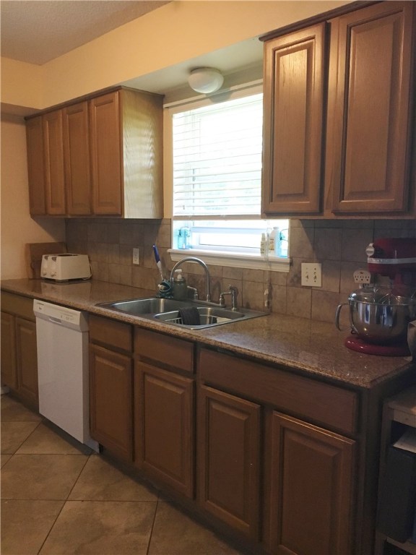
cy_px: 278
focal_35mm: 29
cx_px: 208
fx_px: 465
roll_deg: -0.2
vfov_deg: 61.7
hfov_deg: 48.2
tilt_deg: -5.6
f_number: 2.2
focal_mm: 4.15
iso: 160
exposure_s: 1/30
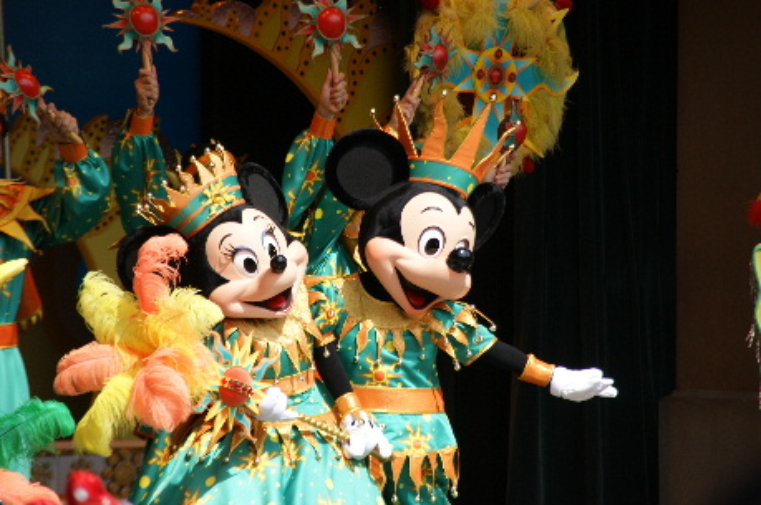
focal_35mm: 300
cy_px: 252
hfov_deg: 6.9
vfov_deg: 4.6
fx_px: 6335
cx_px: 380
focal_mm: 200
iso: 160
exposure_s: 1/320
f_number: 6.3
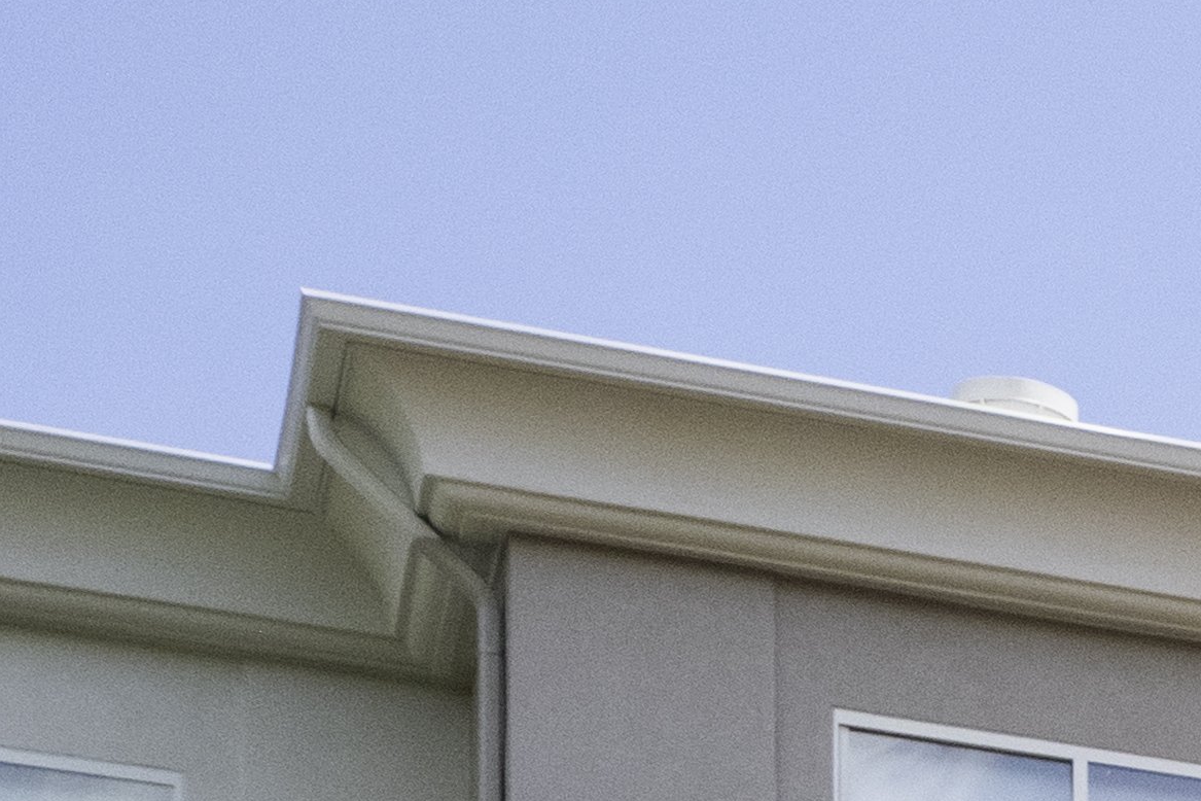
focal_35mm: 165
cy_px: 1590
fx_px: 5504
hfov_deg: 10.0
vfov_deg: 8.0
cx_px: 3356
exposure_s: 1/1000
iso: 800
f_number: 11
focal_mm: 24
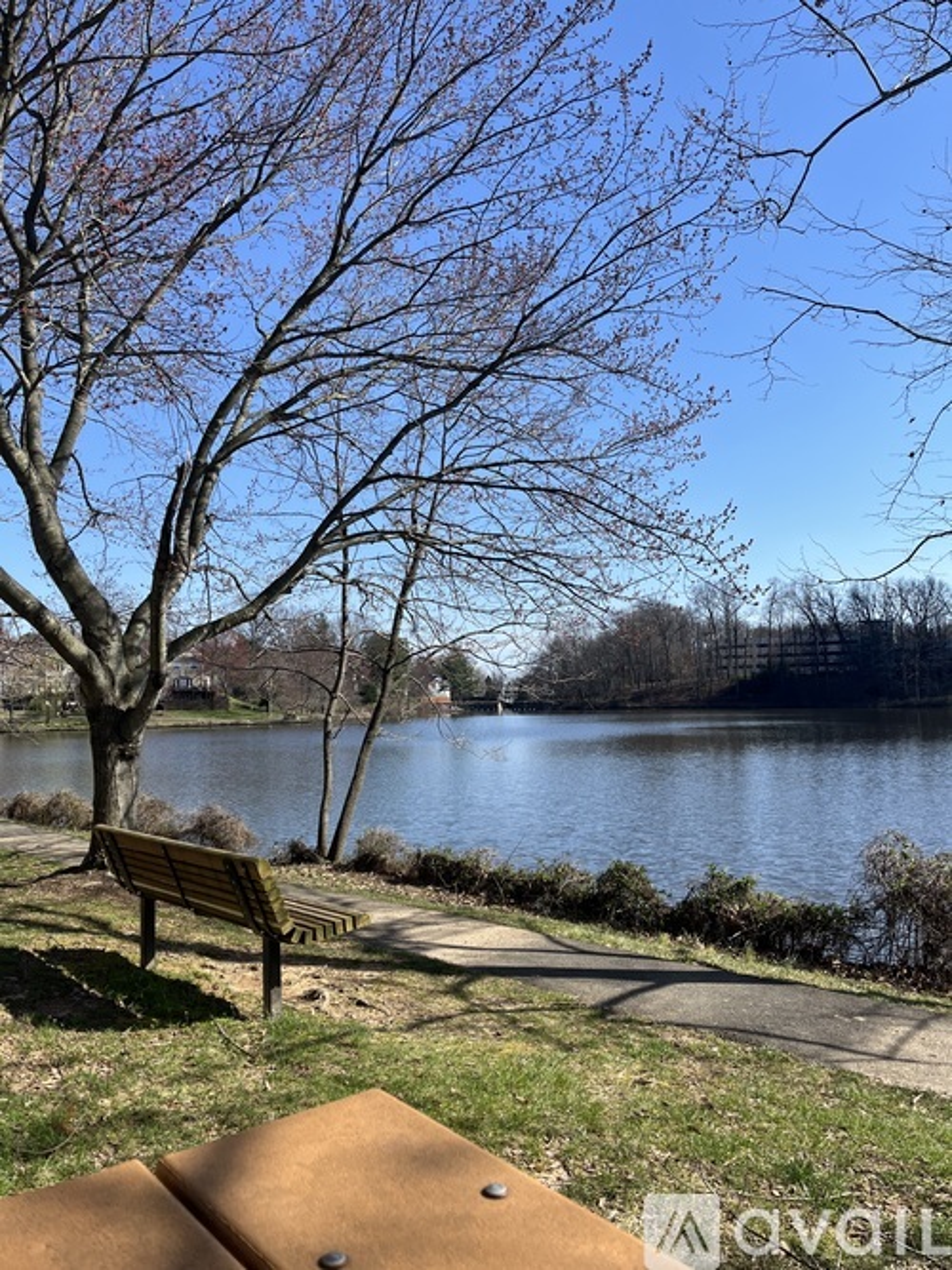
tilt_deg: +3.4
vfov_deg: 67.3
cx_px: 476
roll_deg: +1.1
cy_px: 635
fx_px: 954
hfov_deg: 53.0
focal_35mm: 26
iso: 50
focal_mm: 5.1
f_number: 1.6
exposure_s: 1/2825
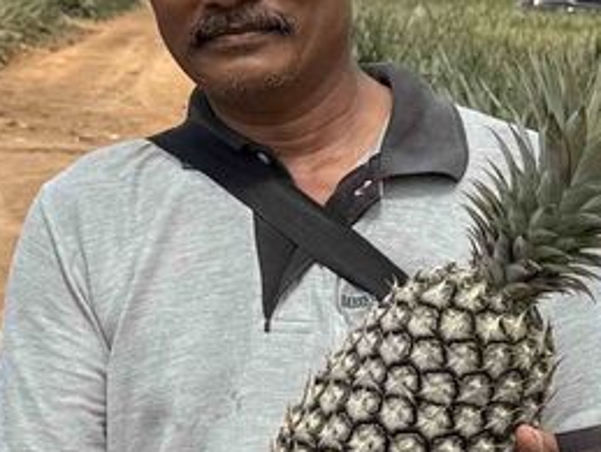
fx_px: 1287
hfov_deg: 26.3
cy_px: 174
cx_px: 283
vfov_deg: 19.9
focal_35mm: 74
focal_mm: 6.76
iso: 80
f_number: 1.78
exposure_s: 1/7353
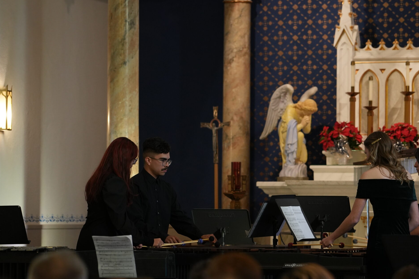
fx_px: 2595
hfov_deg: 9.2
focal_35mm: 223
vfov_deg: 6.2
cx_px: 265
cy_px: 136
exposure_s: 1/100
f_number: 4
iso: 2000
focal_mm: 164
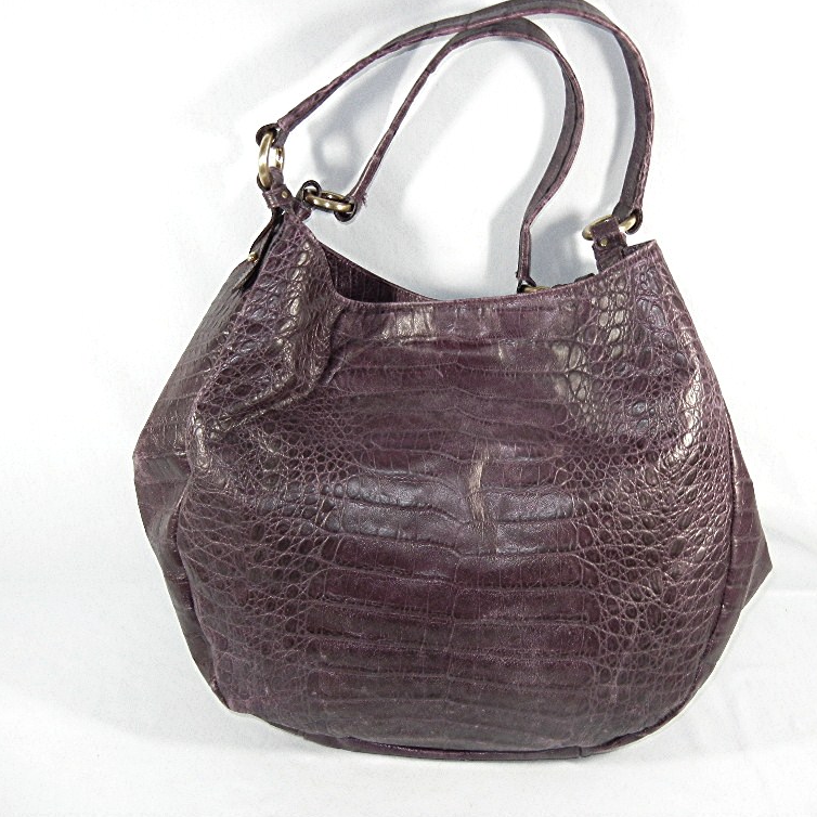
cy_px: 405
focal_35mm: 36
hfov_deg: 45.9
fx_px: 961
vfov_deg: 46.0
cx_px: 464
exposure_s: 1/30
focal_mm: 5.4
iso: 172
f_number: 3.5
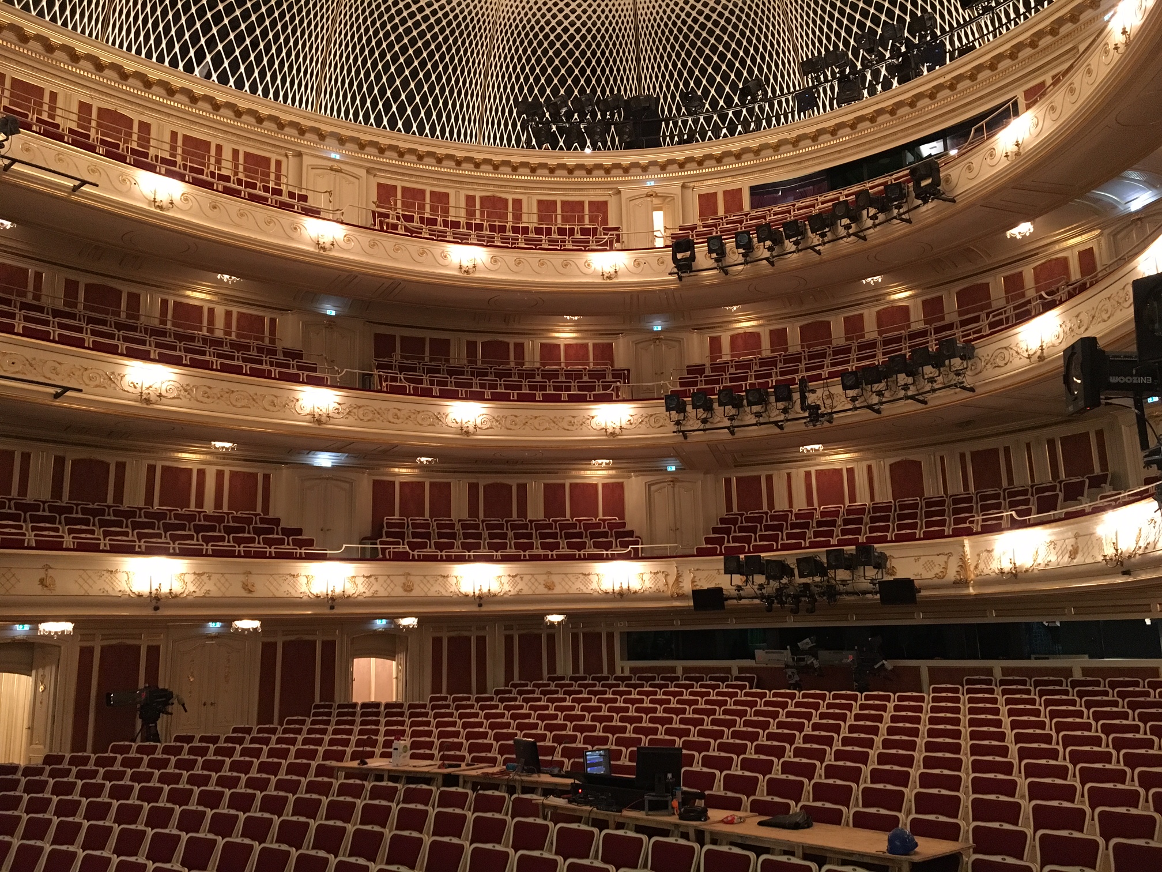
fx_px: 973
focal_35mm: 29
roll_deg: +1.5
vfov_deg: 48.2
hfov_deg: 61.7
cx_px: 581
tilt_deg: +11.4
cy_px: 436
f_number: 2.2
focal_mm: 4.15
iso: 200
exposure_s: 1/17
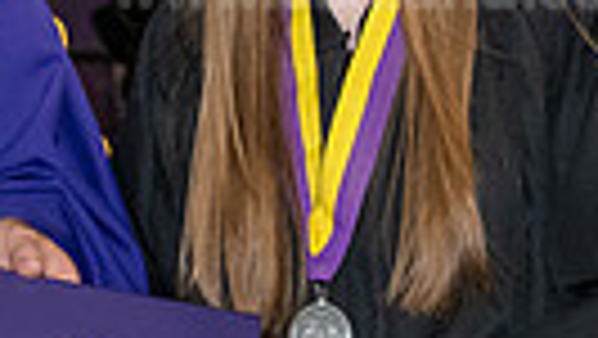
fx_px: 5061
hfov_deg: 6.7
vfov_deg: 3.8
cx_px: -94
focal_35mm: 319
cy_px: 83
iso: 2500
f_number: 5
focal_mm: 70
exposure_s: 1/200
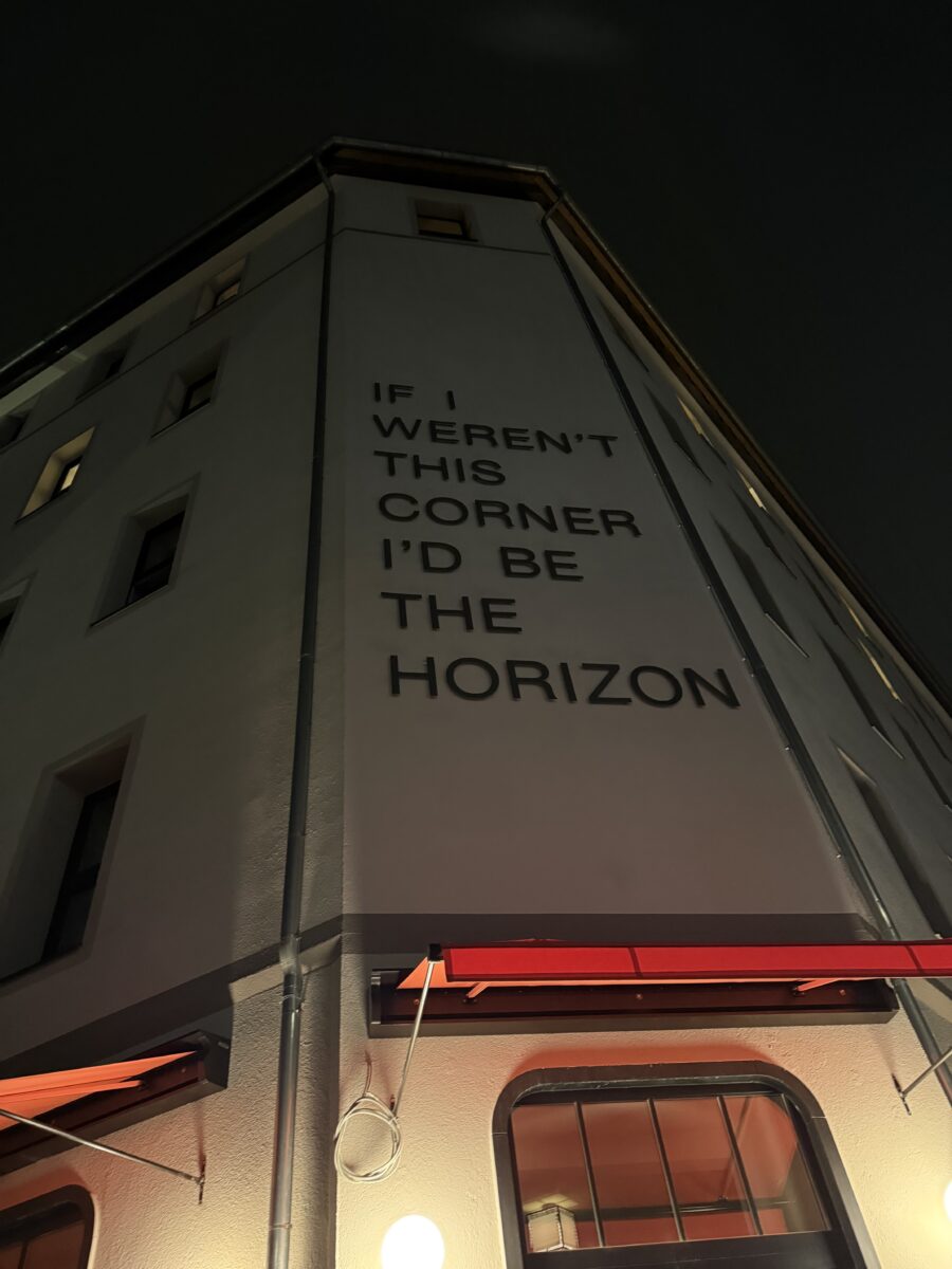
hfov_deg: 56.8
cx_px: 476
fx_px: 880
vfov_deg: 71.6
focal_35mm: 24
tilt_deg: +49.3
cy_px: 634
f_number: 1.78
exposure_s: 1/25
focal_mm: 6.76
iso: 1250
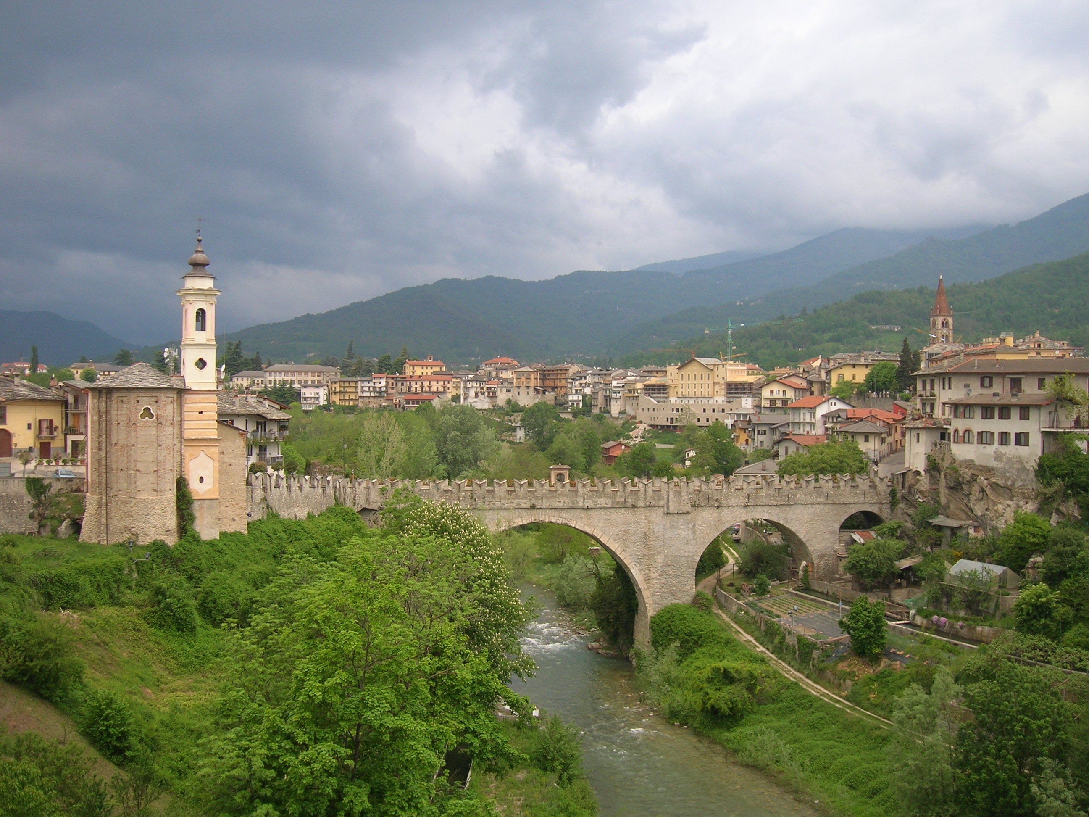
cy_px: 408
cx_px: 544
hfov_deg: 51.4
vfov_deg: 39.7
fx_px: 1133
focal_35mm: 36
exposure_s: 1/49.3
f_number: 2.9
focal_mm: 6
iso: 50
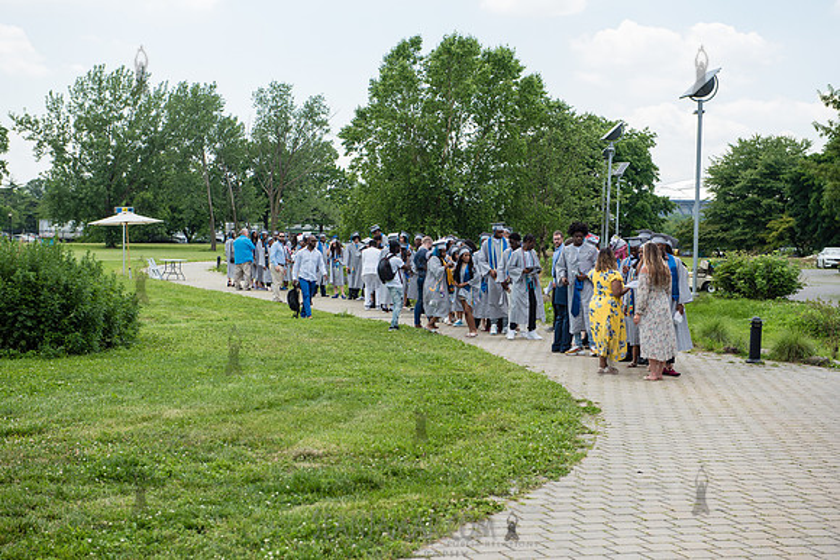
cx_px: 420
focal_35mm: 62
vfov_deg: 21.9
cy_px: 280
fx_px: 1447
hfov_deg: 32.4
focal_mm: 62
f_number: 5.6
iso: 200
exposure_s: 1/500
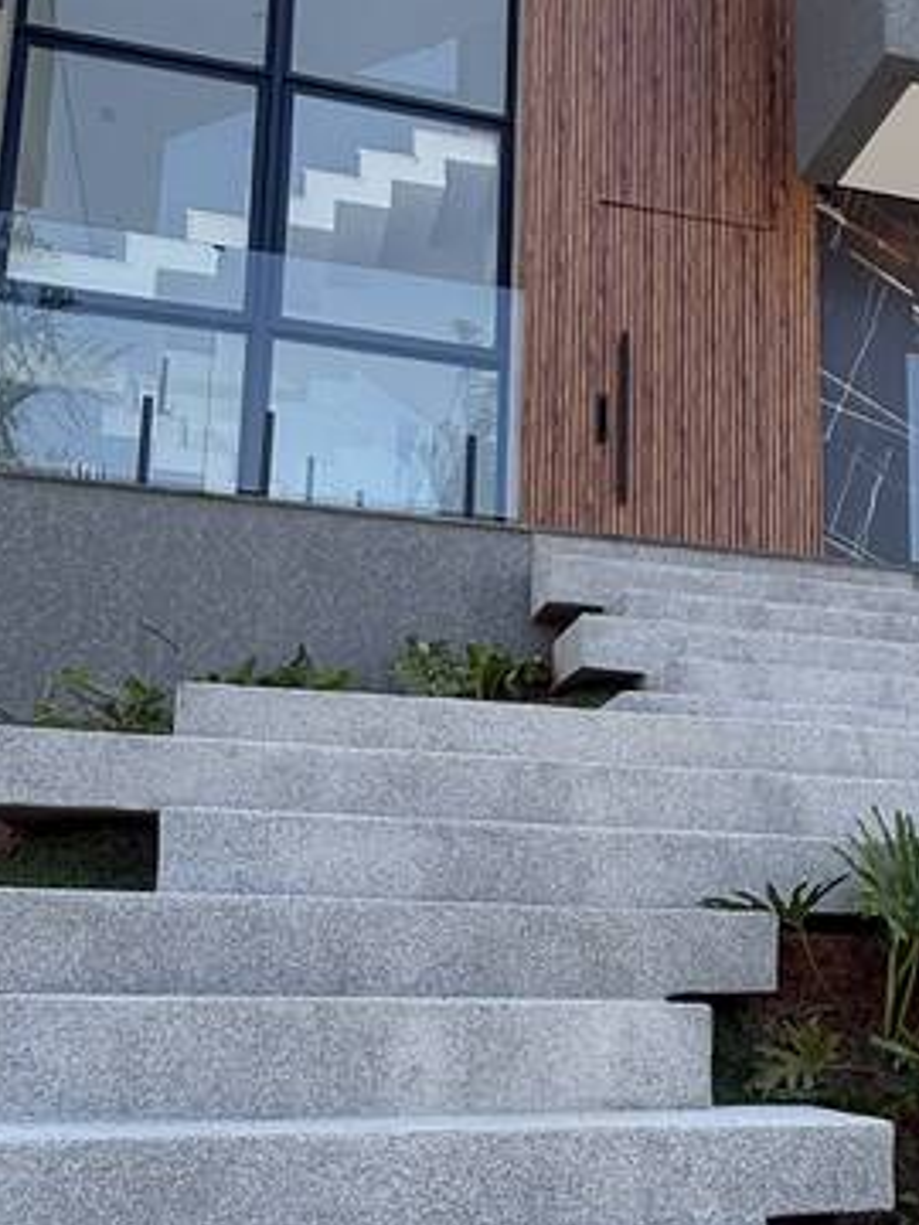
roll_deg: -1.2
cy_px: 738
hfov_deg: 33.9
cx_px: 650
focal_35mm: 42
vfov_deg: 44.5
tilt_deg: +12.0
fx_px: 1487
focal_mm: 2.22
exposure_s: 1/347
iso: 50
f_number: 2.2
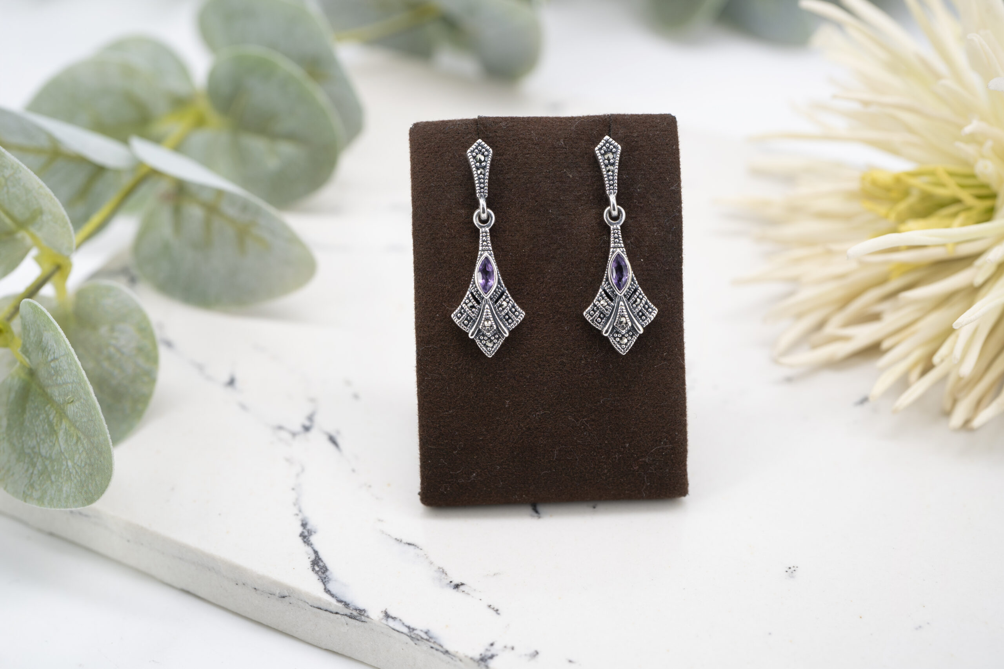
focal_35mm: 50
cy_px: 334
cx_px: 502
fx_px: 1394
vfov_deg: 27.0
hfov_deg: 39.6
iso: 320
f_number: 5.6
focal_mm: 50
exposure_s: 1/100
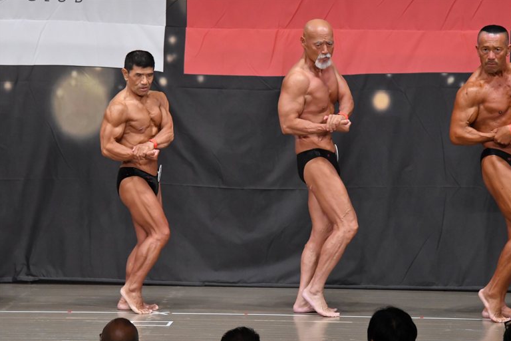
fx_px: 3222
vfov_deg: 6.1
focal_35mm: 227
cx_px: 256
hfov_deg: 9.1
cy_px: 170
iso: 5000
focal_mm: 150
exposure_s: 1/400
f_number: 5.6
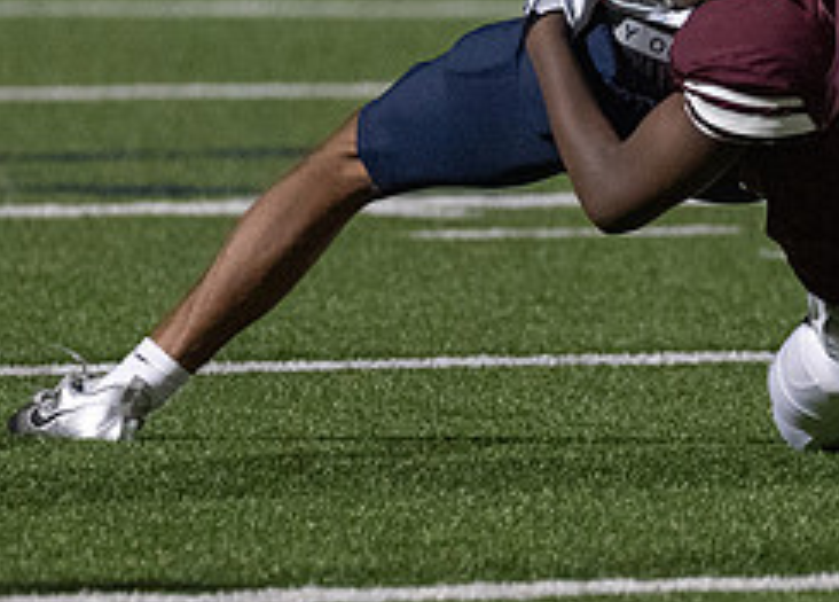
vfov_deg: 1.5
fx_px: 22644
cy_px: 331
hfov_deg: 2.1
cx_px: 965
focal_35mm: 949
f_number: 2.8
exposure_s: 1/1000
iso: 3200
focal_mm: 200
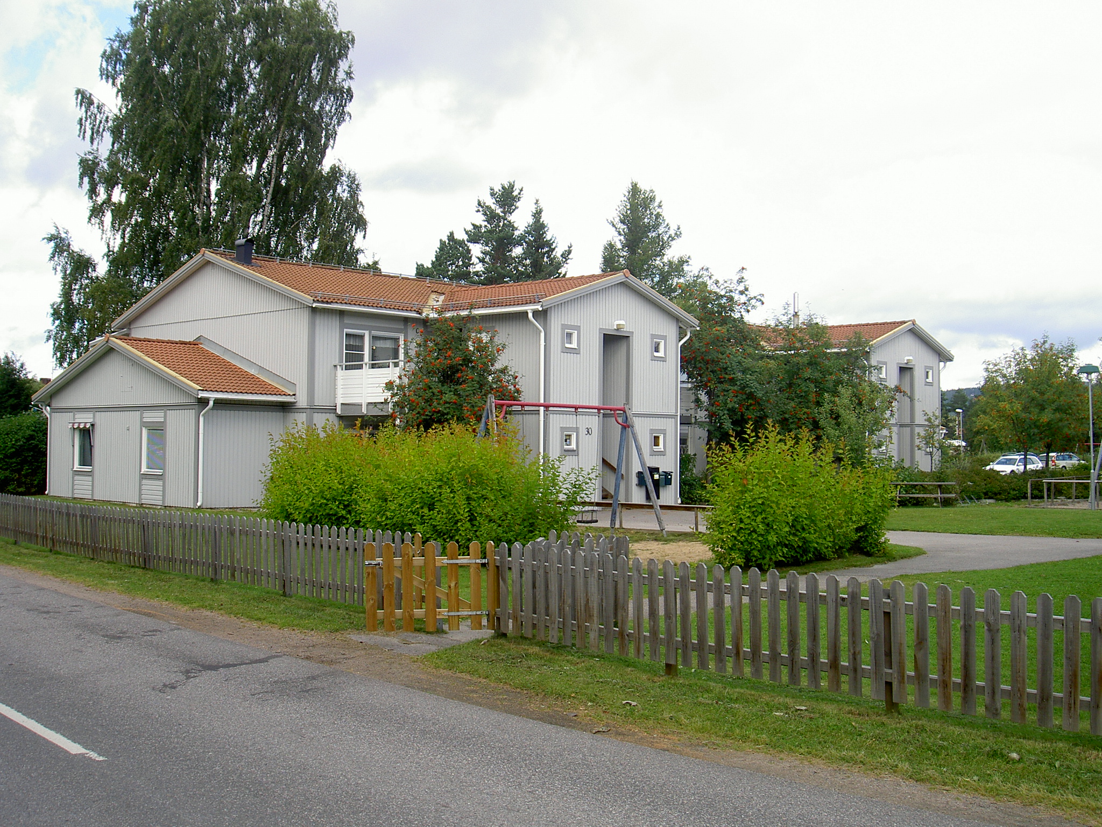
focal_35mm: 39
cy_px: 414
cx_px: 551
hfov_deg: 47.9
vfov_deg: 36.8
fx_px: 1242
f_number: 4.7
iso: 100
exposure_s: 1/125
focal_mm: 8
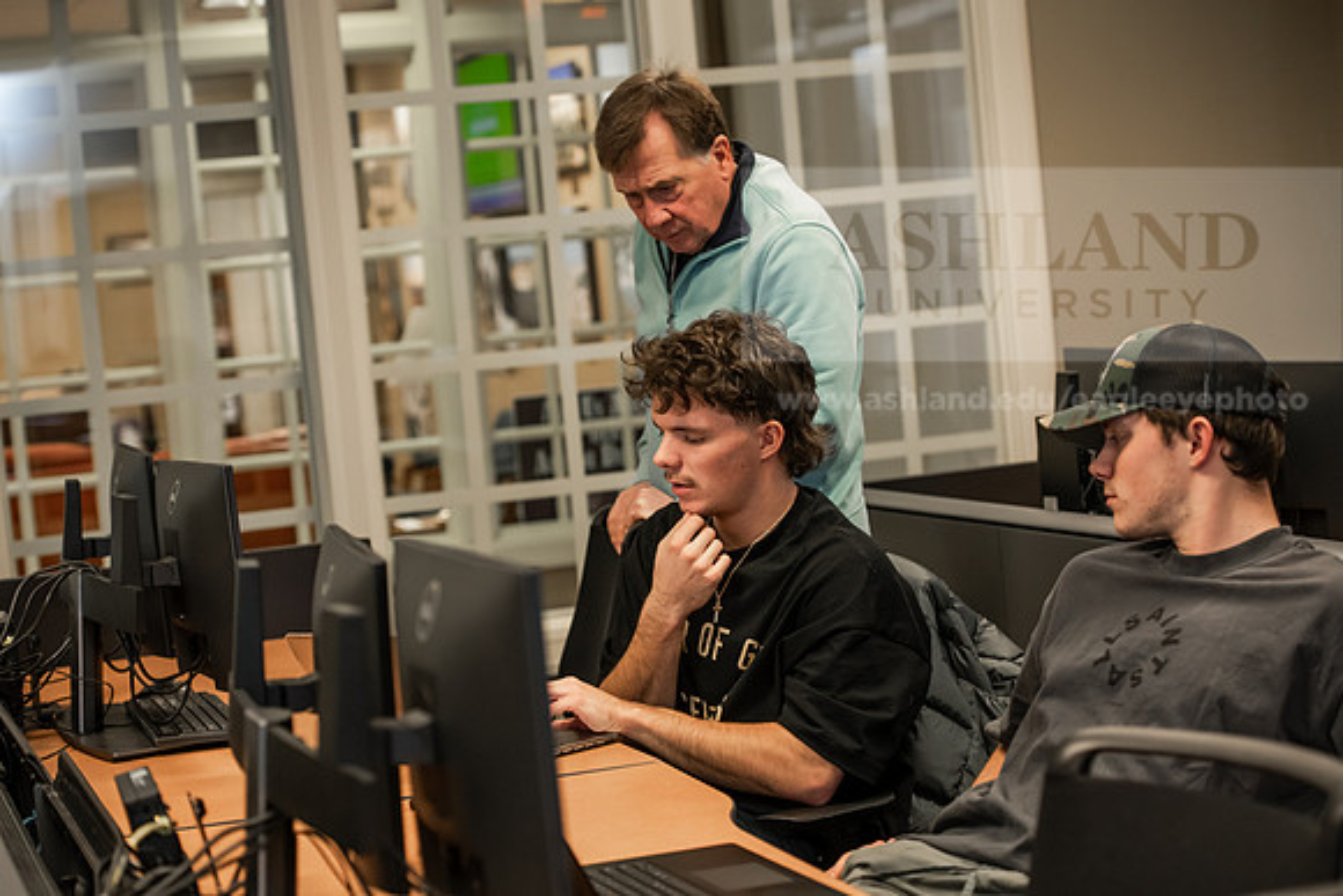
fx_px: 2985
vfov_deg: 17.1
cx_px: 672
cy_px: 448
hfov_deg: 25.4
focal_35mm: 80
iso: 1000
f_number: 3.5
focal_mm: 80
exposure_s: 1/125
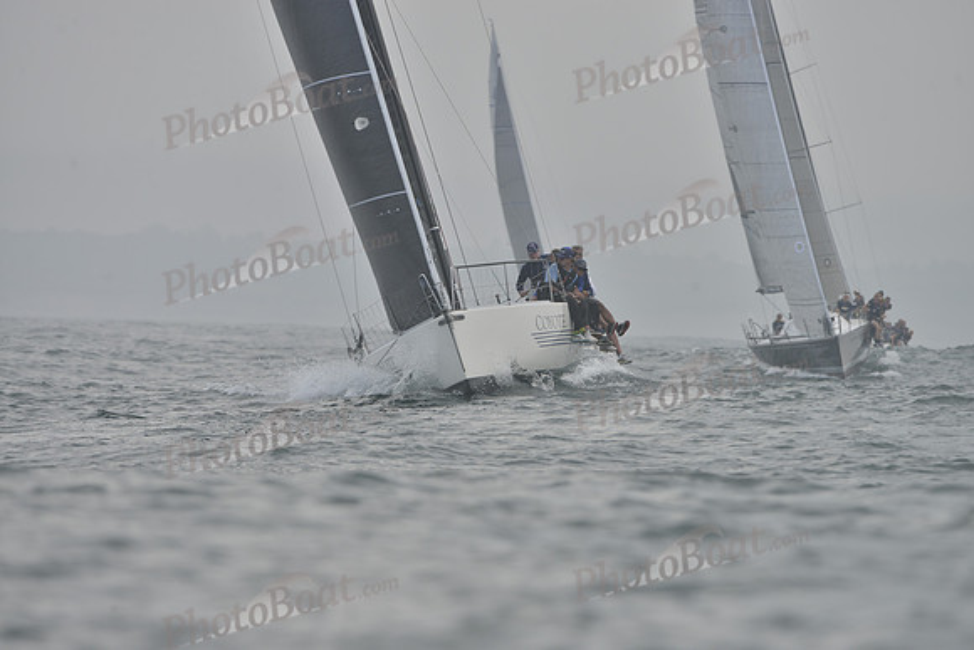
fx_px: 6495
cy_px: 325
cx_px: 487
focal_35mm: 240
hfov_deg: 8.6
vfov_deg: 5.7
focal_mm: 240
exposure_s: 1/800
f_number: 8
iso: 280
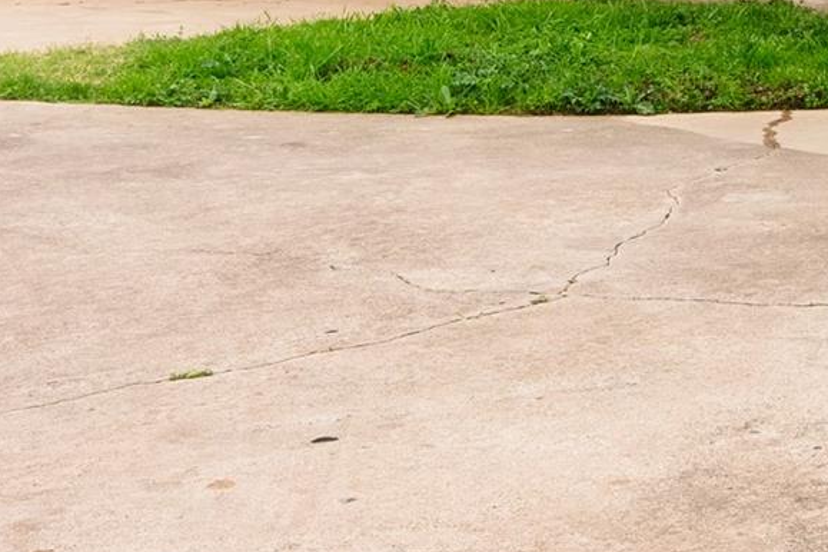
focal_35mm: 92
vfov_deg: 14.2
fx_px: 2116
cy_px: -194
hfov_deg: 19.1
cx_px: 1277
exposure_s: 1/80
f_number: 8
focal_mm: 26
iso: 200
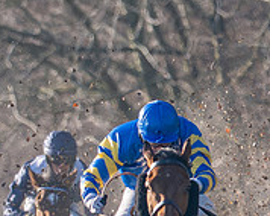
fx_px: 27858
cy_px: 230
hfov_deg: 0.6
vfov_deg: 0.4
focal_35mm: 3490
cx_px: 432
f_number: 5
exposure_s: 1/2000
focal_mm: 400
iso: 400
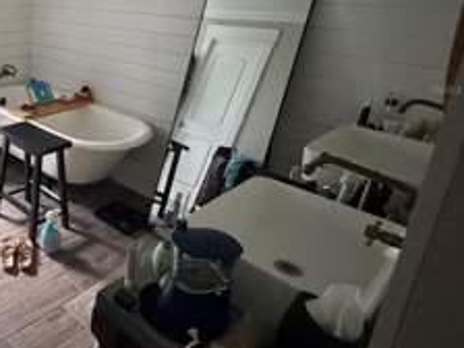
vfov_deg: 45.3
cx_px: -8
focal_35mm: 30
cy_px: 89
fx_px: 402
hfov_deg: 48.4
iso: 1000
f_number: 2.2
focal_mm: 2.22
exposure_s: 1/60
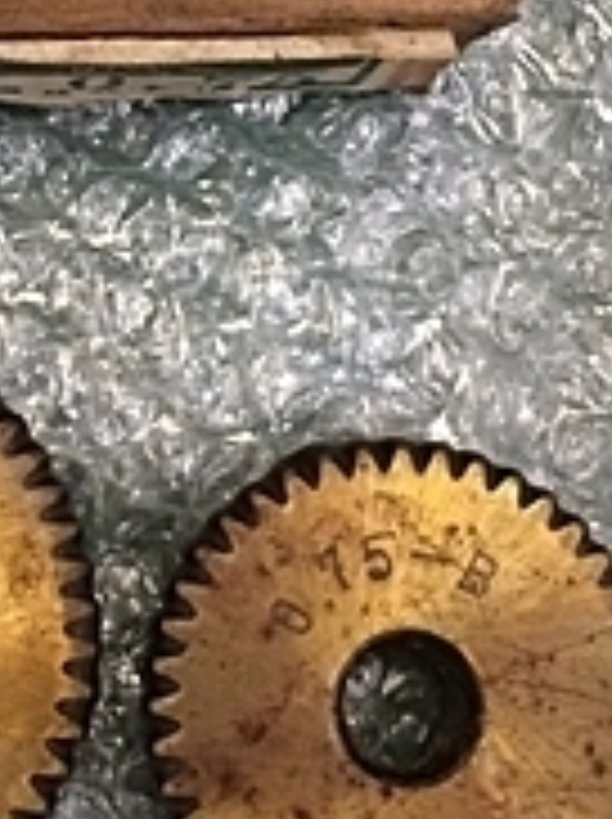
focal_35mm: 102
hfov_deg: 14.3
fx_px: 2410
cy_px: 27
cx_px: 27
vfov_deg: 18.8
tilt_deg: -79.5
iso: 100
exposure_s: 1/30
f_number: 2.2
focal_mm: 4.15
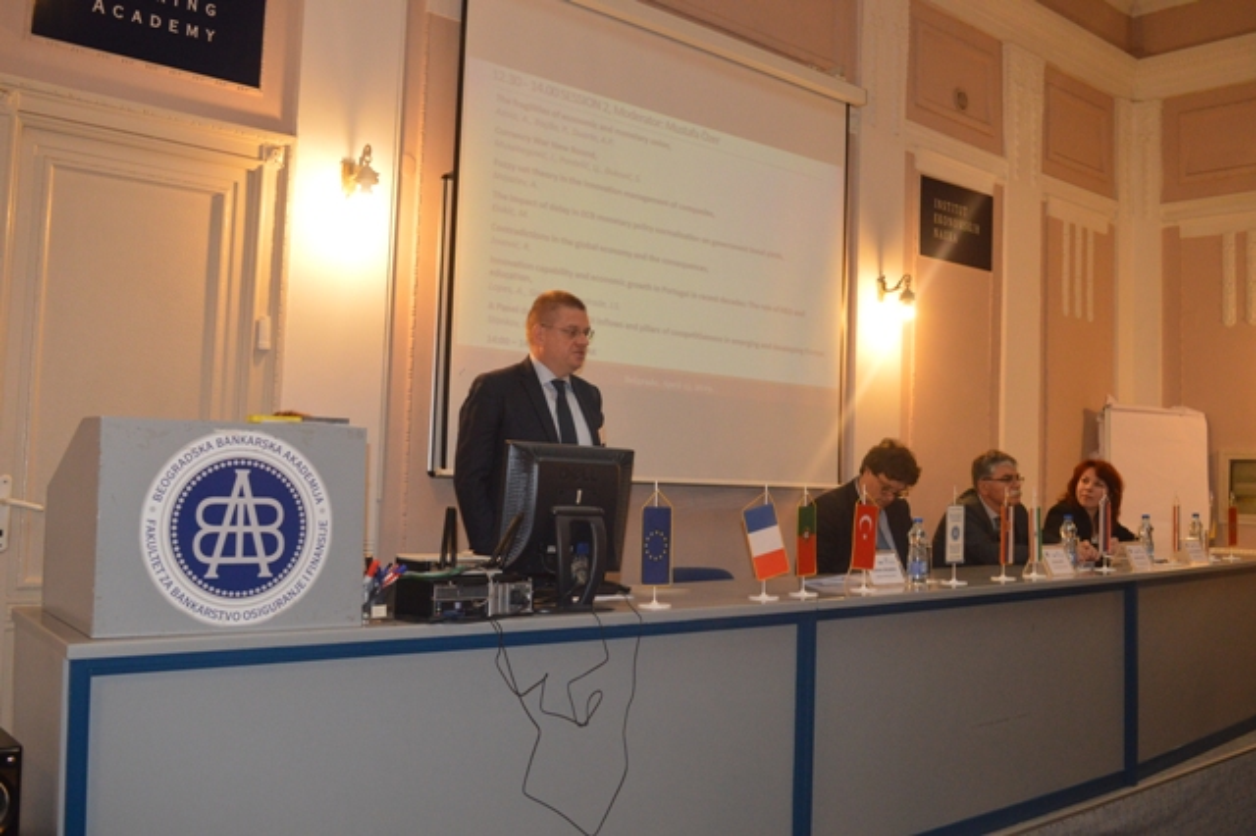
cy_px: 418
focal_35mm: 34
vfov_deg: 38.3
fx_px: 1203
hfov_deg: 55.1
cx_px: 628
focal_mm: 23
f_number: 6.3
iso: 1600
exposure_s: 1/80
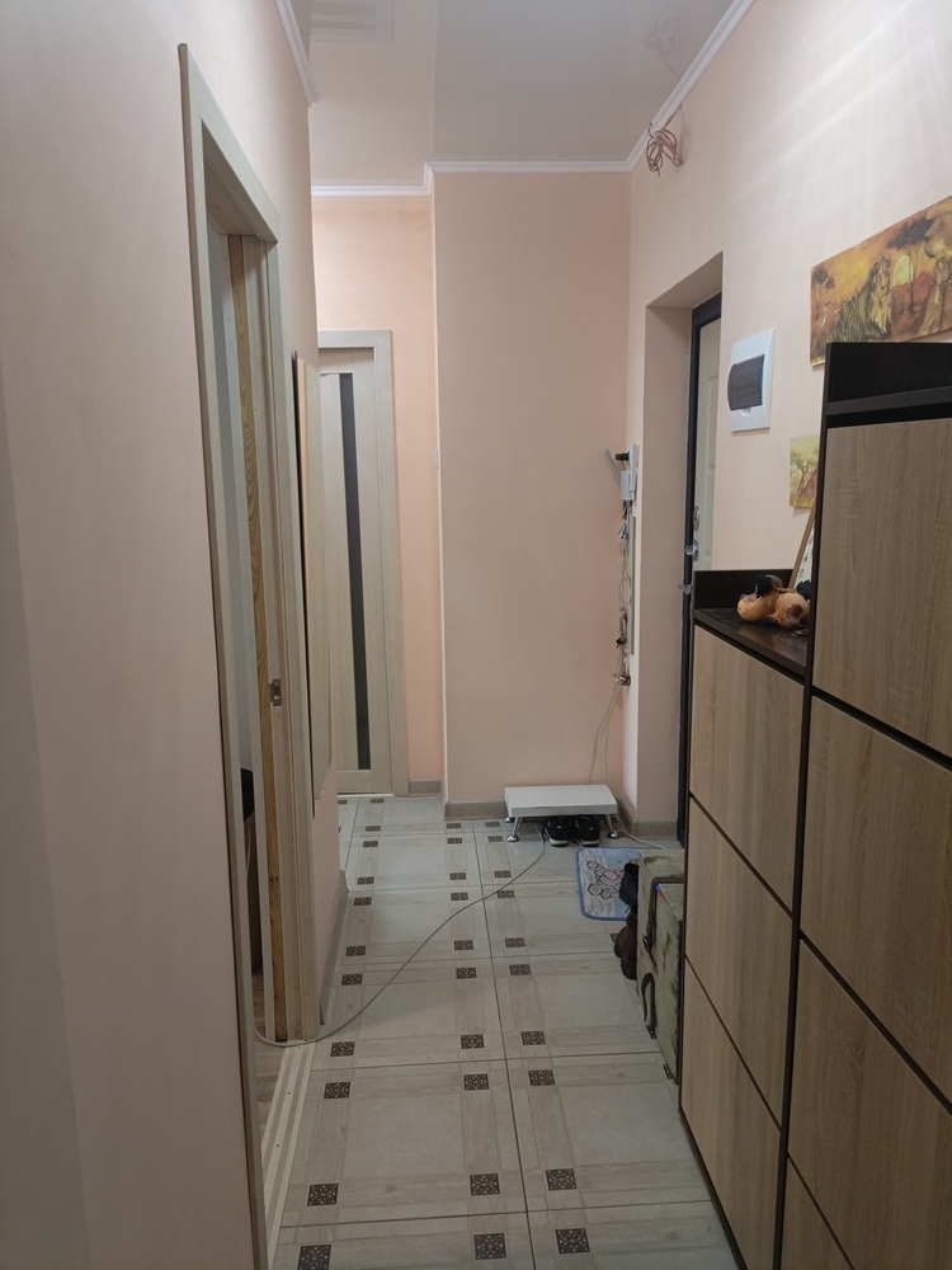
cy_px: 635
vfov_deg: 69.4
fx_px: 917
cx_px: 476
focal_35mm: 25
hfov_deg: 54.9
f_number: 1.69
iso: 480
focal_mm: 4.76
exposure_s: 1/50
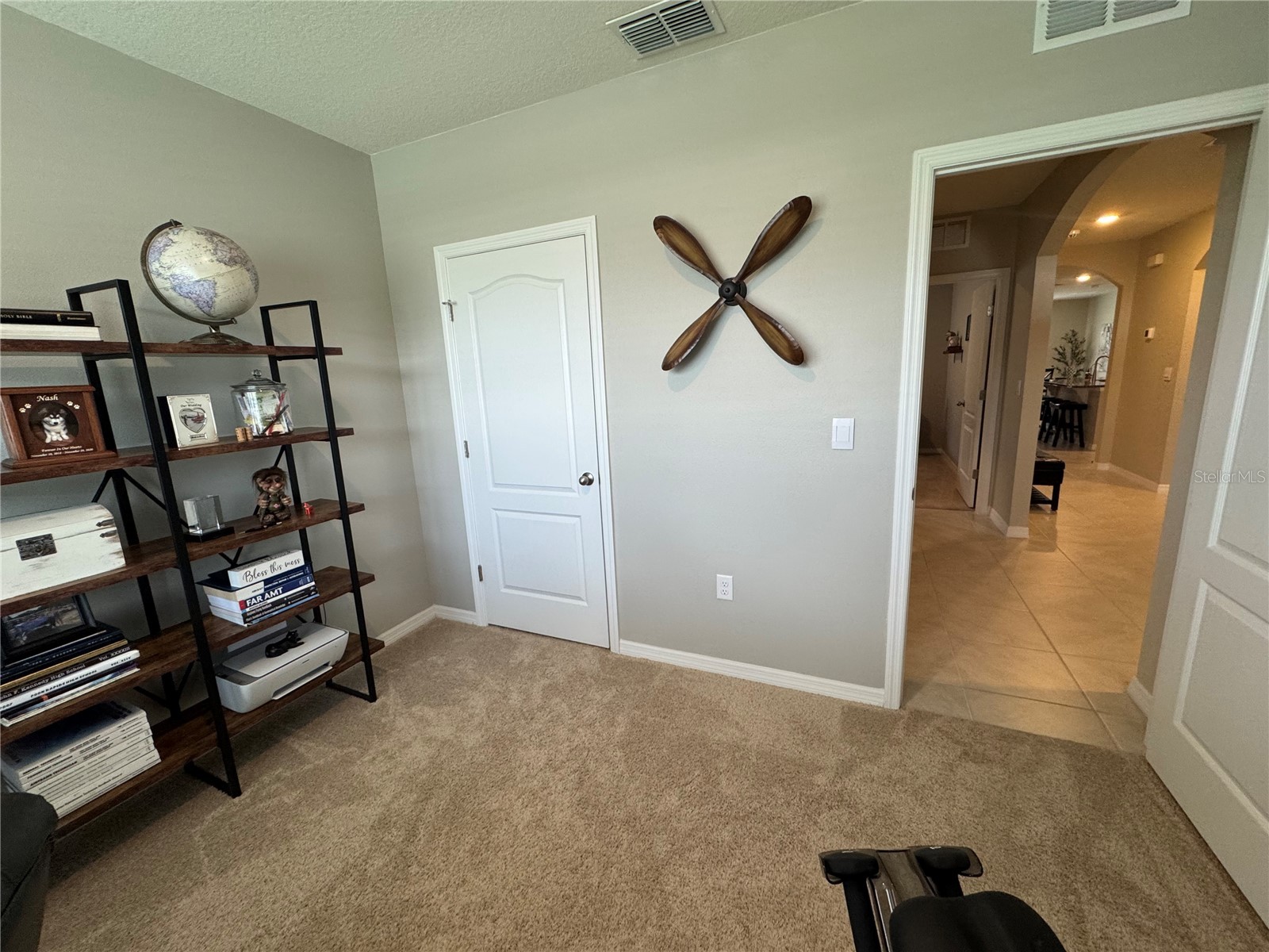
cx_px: 634
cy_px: 476
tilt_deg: -11.4
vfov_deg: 85.7
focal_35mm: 14
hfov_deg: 102.1
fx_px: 513
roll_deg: +3.5
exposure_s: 1/120
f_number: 2.2
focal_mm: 2.22
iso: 200
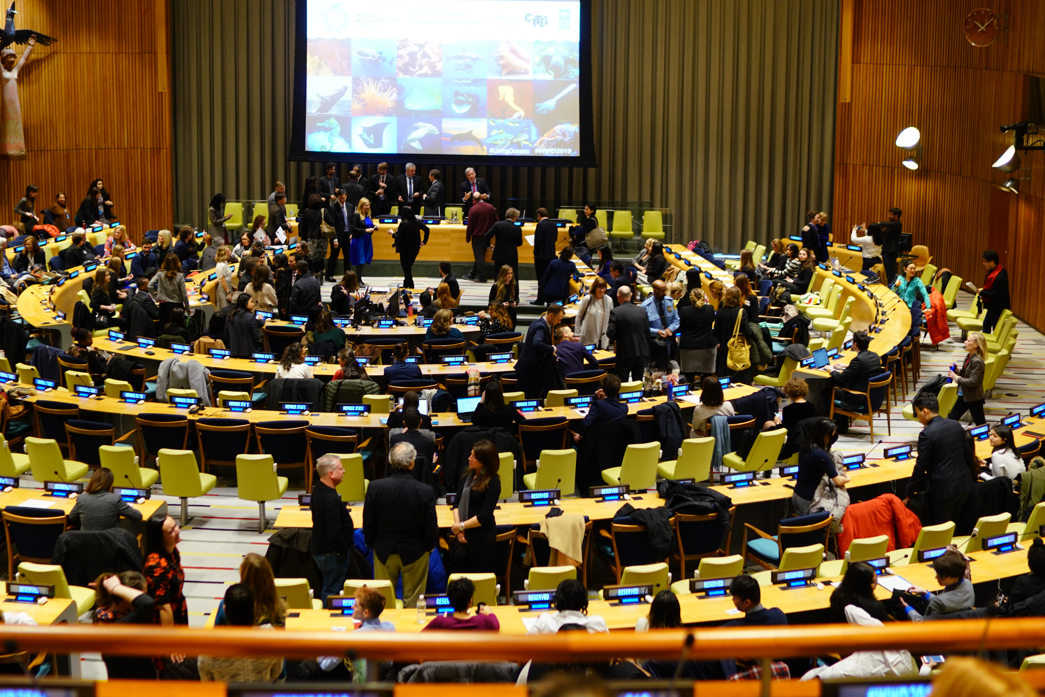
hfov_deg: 38.9
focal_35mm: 51
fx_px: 1481
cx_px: 501
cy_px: 220
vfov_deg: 26.3
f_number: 1.6
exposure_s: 1/100
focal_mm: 35
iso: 400
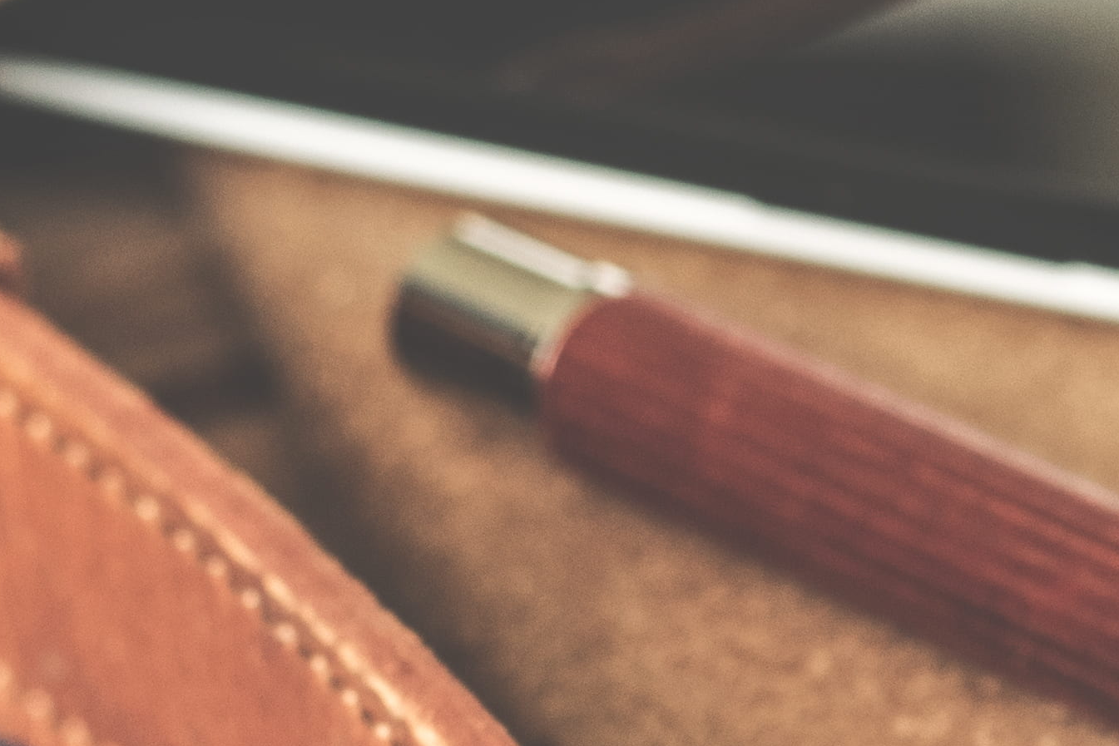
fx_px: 10196
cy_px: 889
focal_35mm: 328
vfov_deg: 4.2
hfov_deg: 6.2
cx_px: 1694
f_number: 5.6
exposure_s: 1/60
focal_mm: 50
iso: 250
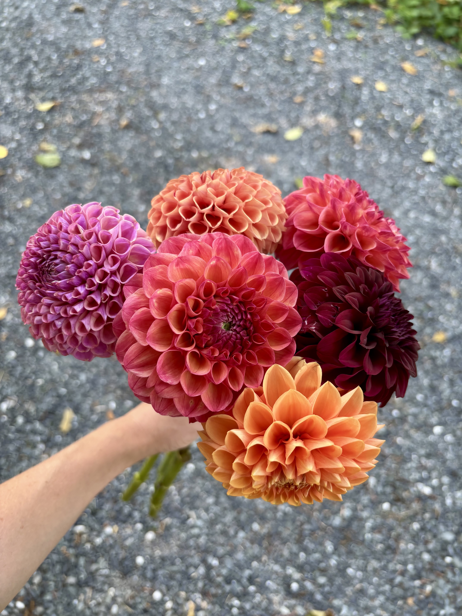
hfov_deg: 53.1
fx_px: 463
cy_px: 308
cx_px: 231
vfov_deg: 67.3
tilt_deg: -56.8
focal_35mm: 26
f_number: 1.6
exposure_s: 1/138
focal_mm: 5.96
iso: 32
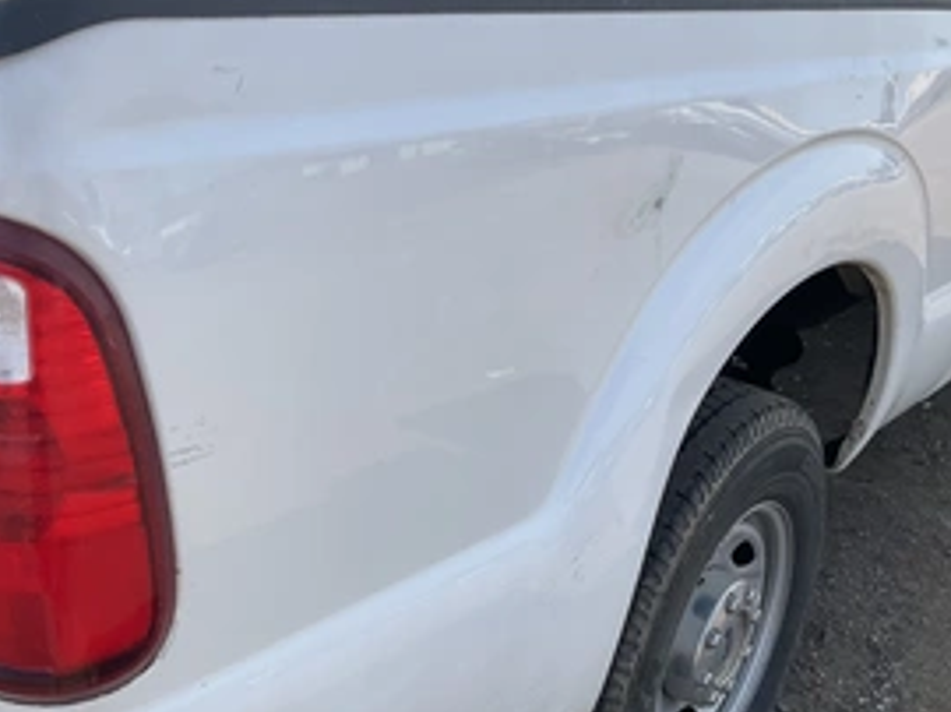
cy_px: 416
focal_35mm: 43
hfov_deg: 43.9
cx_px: 444
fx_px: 1180
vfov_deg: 33.5
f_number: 1.8
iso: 25
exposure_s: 1/898
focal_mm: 3
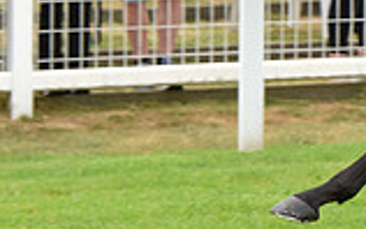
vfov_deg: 2.9
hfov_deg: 4.5
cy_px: -89
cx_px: 665
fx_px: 4562
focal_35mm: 457
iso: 800
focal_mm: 122
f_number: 5.6
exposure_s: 1/1250
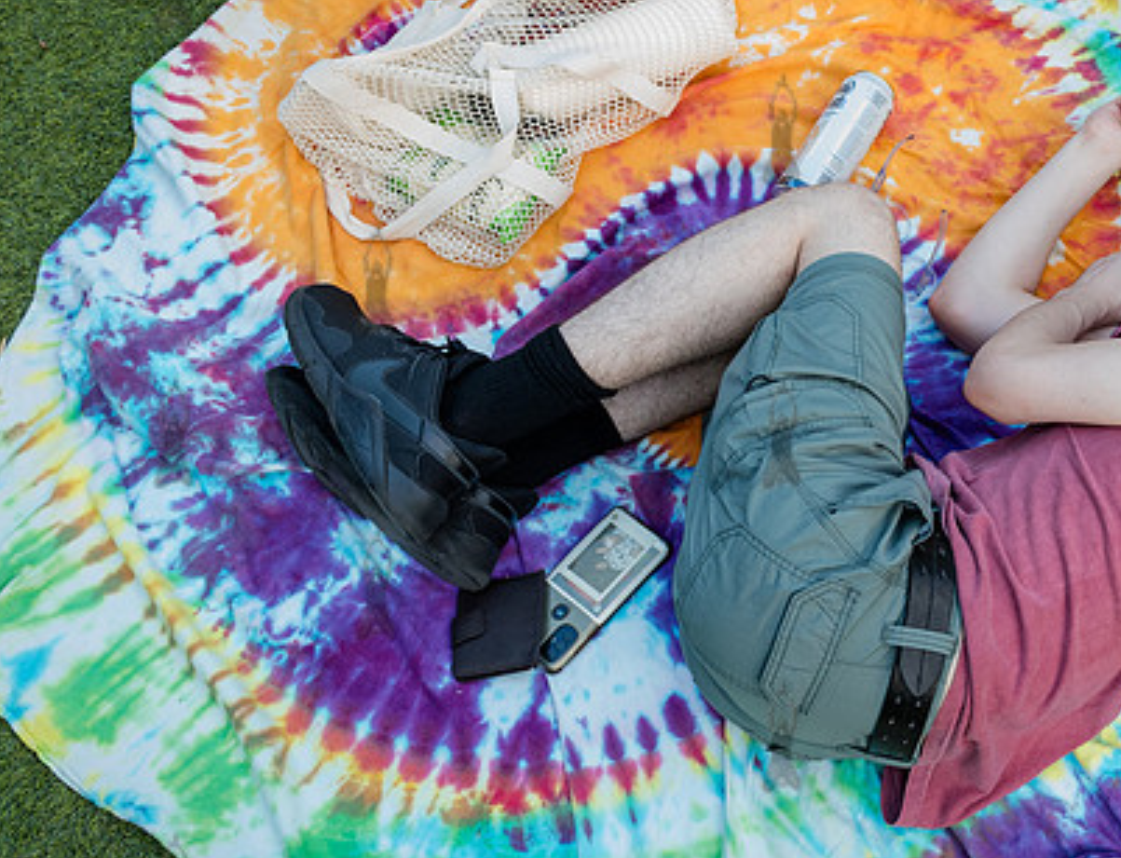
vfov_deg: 31.2
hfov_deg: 36.7
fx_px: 1534
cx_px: 1077
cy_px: 371
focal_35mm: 47
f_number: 4
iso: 1000
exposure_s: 1/160
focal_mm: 24
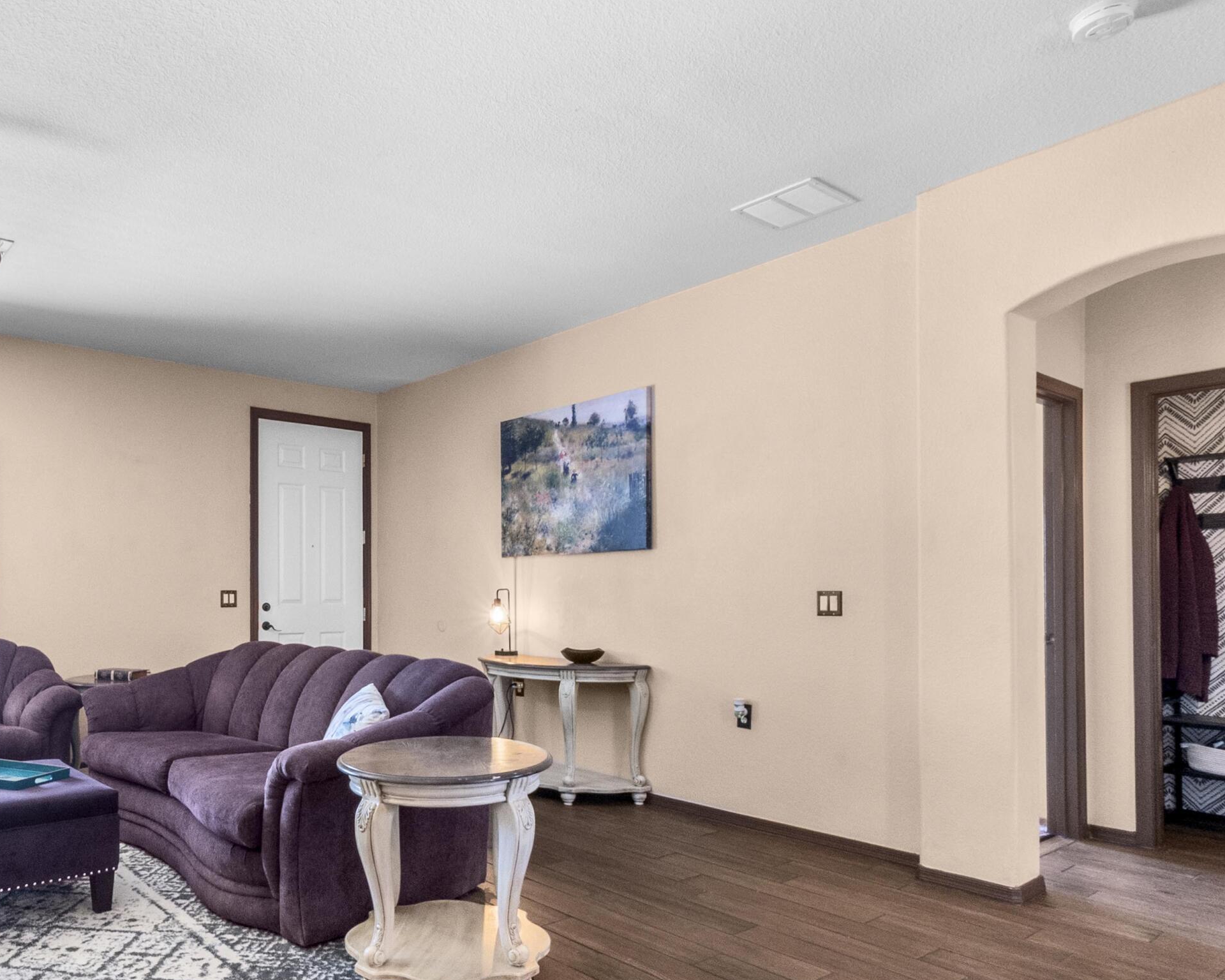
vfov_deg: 62.7
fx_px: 798
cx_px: 417
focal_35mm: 22
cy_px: 574
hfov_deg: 73.0
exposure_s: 1.6
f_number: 22
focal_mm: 10
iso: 800
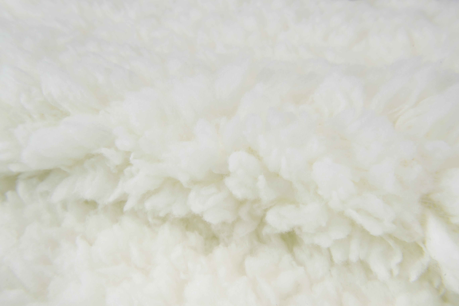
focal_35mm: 30
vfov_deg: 43.6
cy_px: 153
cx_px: 230
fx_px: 382
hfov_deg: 61.9
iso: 100
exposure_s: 1/4
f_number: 25
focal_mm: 20
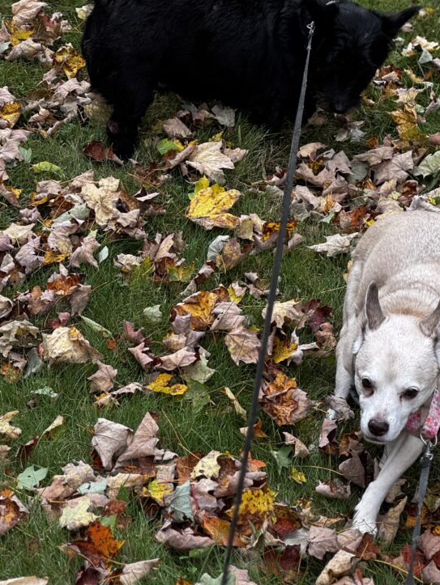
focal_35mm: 109
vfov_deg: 18.0
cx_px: 287
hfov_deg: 13.6
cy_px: 191
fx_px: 1846
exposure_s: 1/99
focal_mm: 9
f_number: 2.8
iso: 25
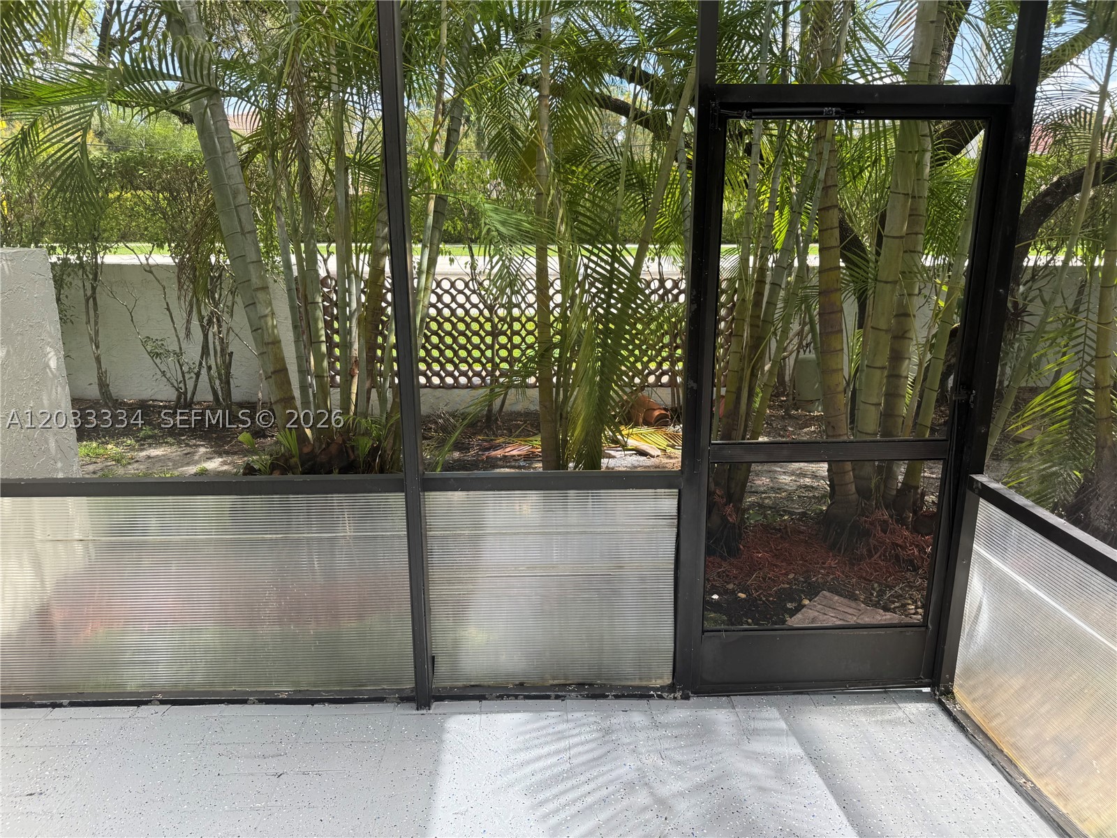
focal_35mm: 24
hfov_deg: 71.6
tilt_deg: -15.2
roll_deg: +0.3
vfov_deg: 56.8
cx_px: 558
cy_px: 419
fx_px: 774
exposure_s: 1/383
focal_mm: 6.76
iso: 80
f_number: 1.78
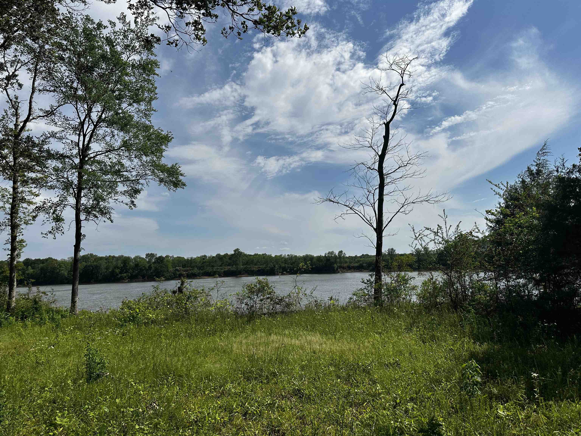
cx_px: 290
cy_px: 218
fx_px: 403
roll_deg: +2.7
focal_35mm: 24
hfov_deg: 71.6
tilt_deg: +7.7
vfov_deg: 56.8
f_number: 1.78
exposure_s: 1/10753
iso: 80
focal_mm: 6.86
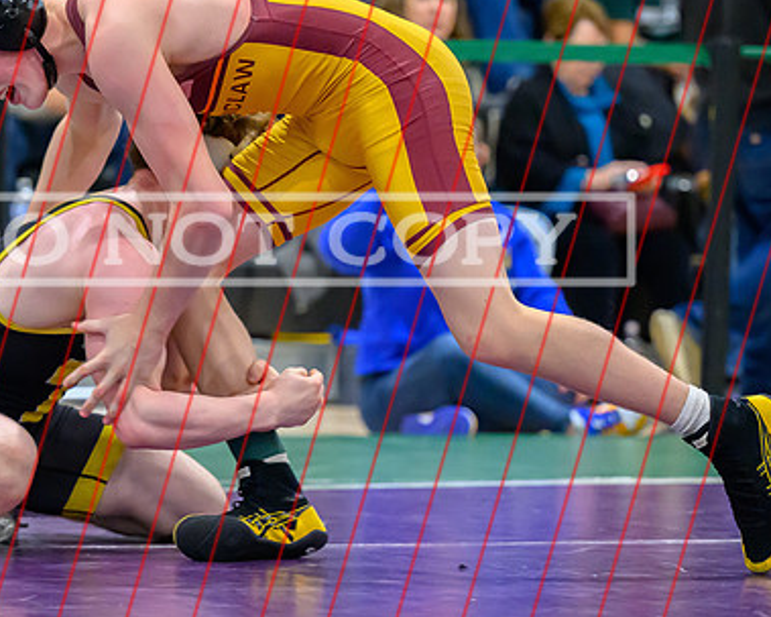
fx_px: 5726
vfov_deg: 6.2
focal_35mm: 251
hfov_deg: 7.7
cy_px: 375
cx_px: 286
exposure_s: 1/640
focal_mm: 125
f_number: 2.8
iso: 6400
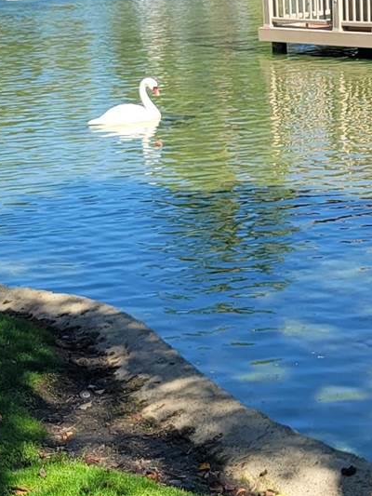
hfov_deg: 13.6
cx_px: 344
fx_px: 1547
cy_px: 75
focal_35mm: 108
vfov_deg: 18.0
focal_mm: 7
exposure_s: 1/548
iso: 20
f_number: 1.8
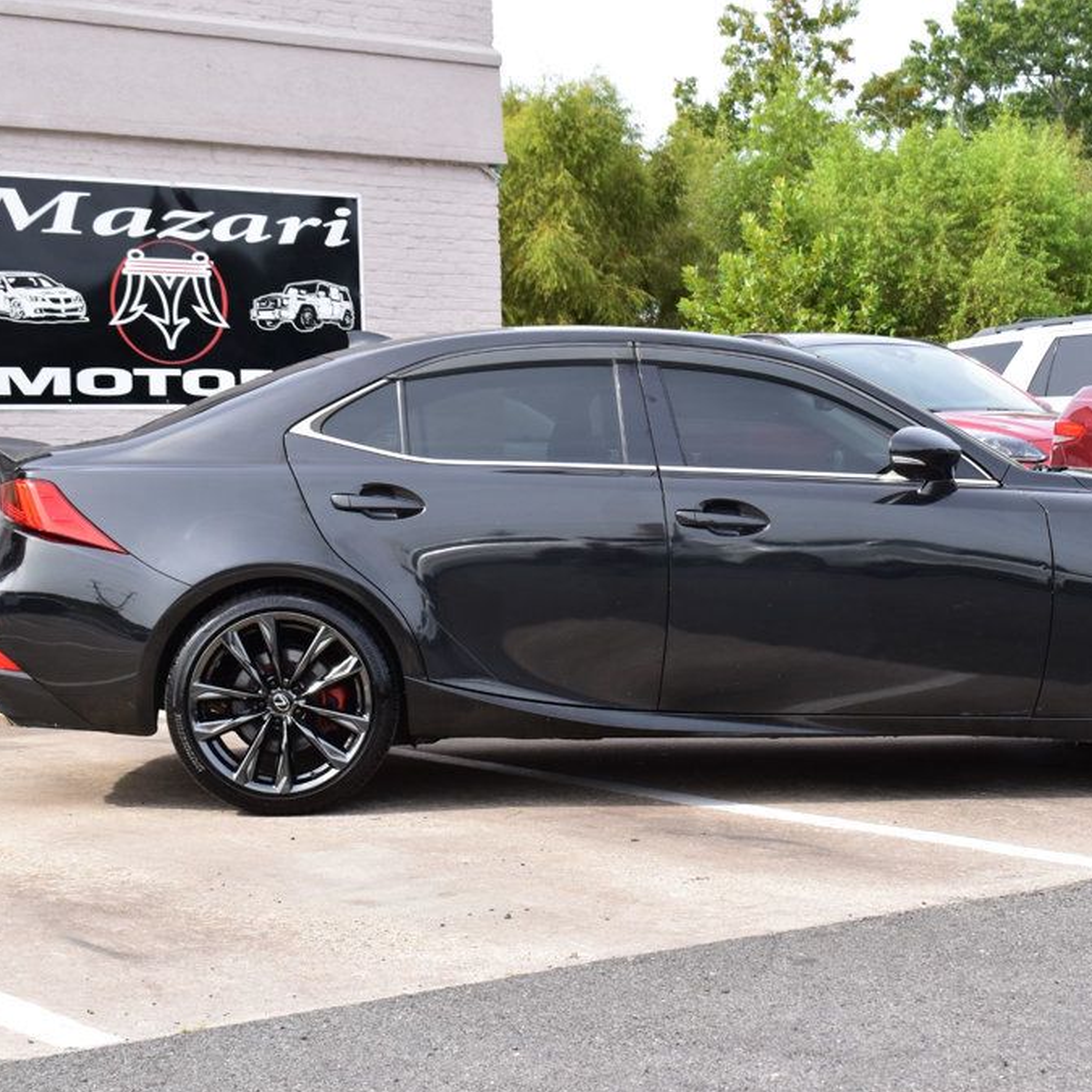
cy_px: 550
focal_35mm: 68
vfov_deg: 25.5
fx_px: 2414
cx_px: 688
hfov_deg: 25.4
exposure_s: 1/250
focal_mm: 35
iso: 400
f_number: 10
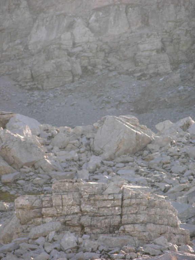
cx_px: 98
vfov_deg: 7.1
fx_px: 2103
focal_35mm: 280
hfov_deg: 5.3
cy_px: 130
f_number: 4.2
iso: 50
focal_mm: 71.2
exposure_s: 1/120
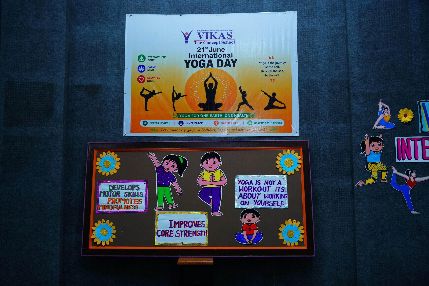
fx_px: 384
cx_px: 214
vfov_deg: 40.9
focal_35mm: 32
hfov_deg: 58.4
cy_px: 143
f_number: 4
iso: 1600
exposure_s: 1/160
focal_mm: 32.2
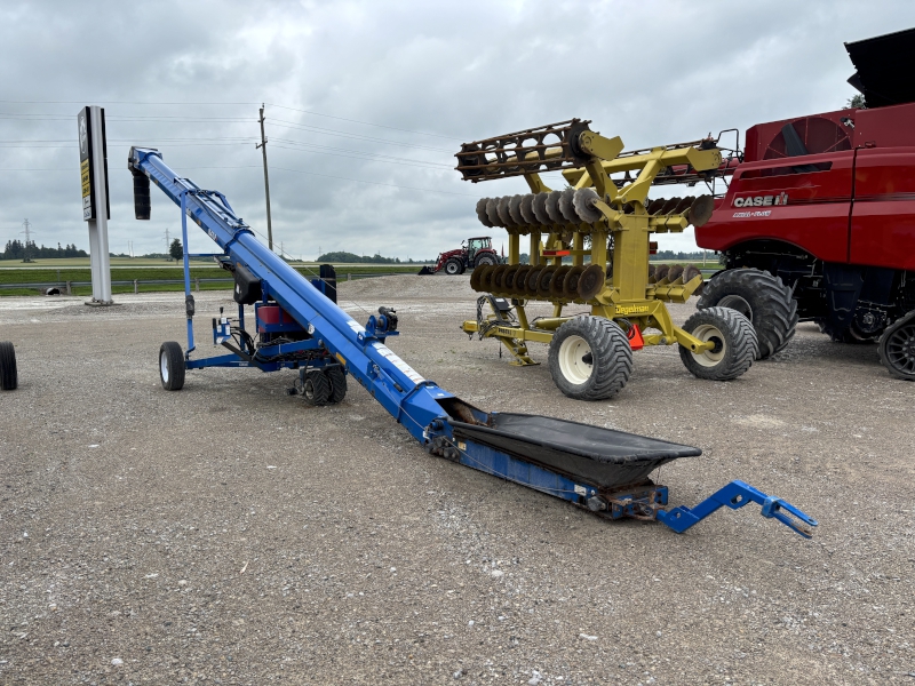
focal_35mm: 26
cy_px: 343
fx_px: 687
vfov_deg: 53.1
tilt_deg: -3.7
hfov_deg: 67.3
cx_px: 458
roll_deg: +0.6
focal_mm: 5.96
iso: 50
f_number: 1.6
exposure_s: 1/1812
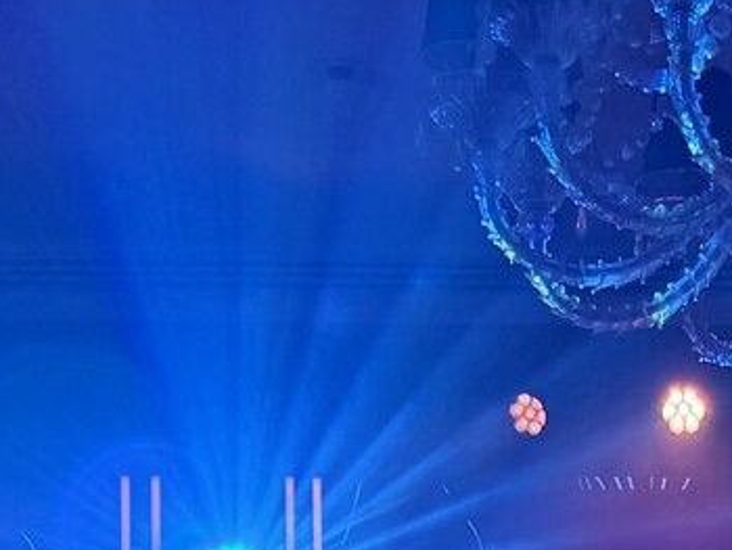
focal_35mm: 137
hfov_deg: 13.9
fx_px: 2899
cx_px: 899
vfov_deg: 10.0
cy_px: 1094
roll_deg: +0.4
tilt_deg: +1.7
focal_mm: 6.76
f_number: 1.78
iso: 64
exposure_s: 1/150
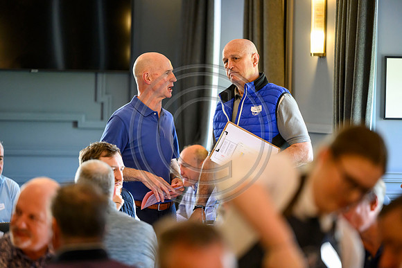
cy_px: 134
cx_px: 201
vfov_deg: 7.6
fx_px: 2010
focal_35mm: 180
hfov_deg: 11.4
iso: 5000
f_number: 2.8
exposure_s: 1/320
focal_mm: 180
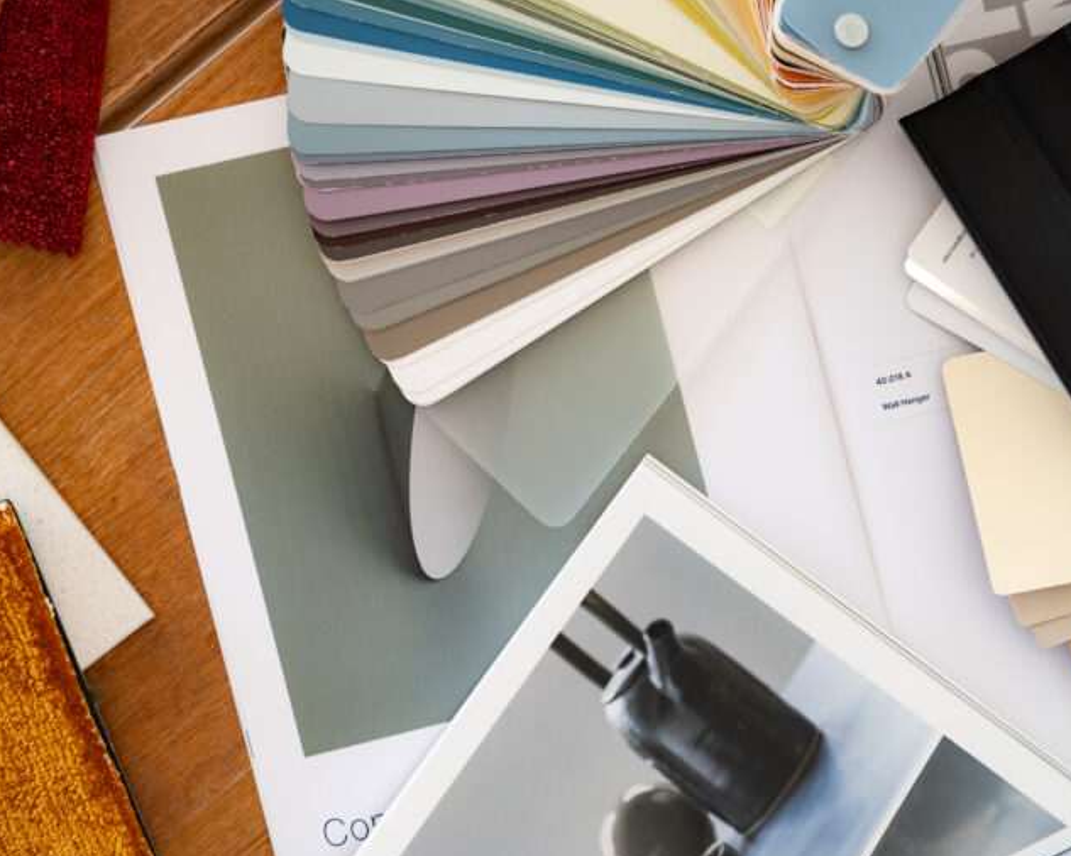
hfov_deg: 25.7
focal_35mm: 74
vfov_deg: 20.7
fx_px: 2348
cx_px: 467
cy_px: 431
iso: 640
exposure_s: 1/250
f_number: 4
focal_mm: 65.1
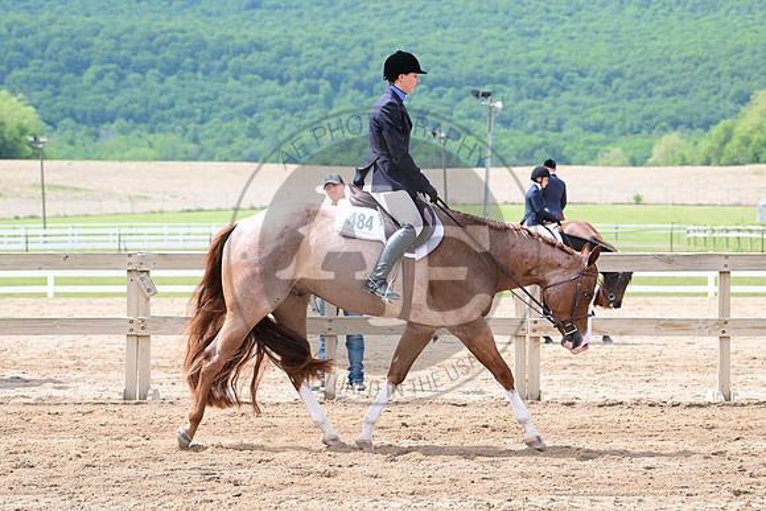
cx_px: 383
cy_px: 256
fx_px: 2341
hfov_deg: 18.6
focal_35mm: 110
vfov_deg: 12.5
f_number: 5.6
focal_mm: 110
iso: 800
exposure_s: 1/1600
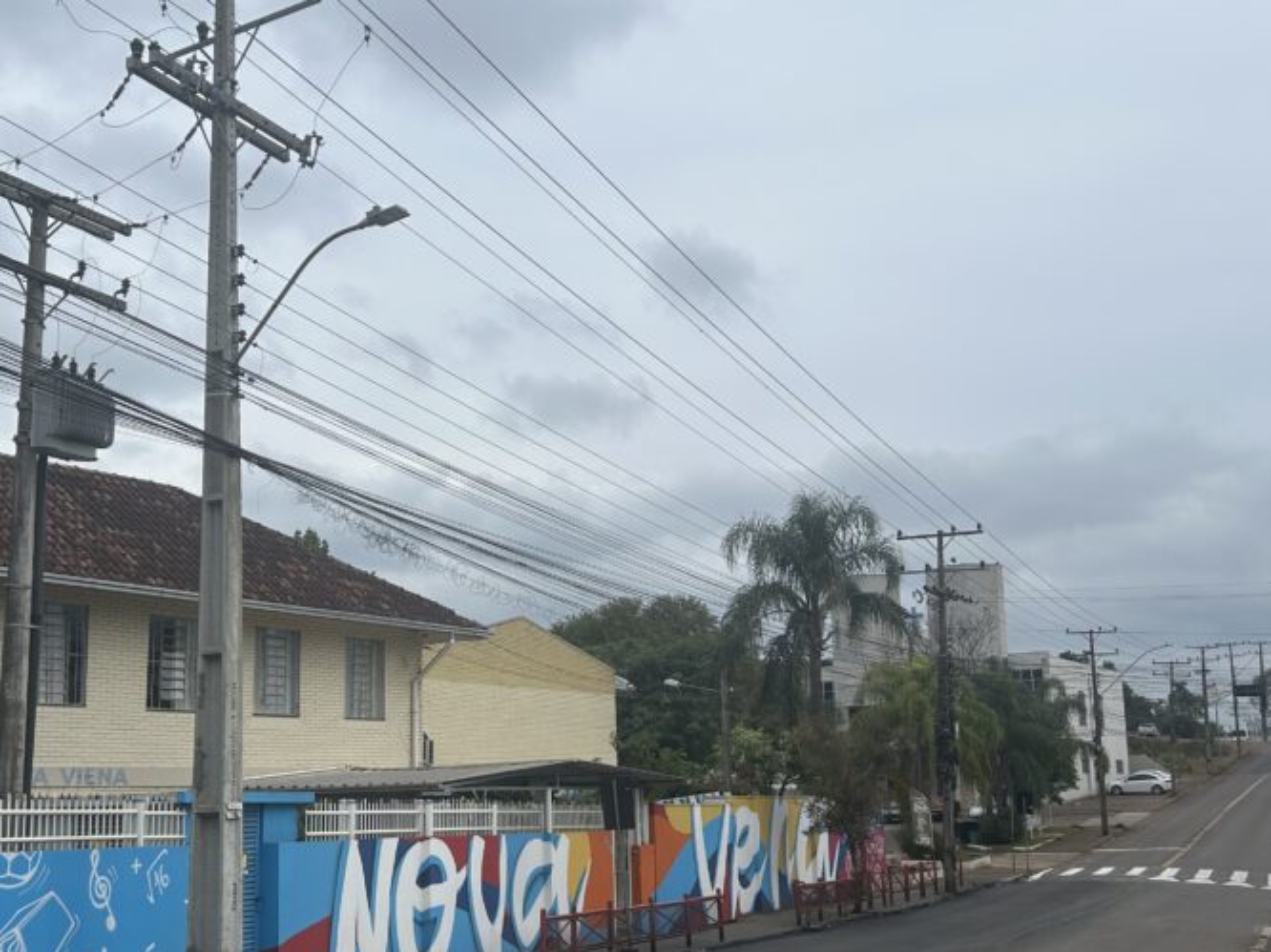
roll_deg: +1.2
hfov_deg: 46.6
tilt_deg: +8.4
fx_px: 1468
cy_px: 607
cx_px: 519
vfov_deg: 35.7
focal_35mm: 40
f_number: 1.5
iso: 50
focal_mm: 5.7
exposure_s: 1/4444
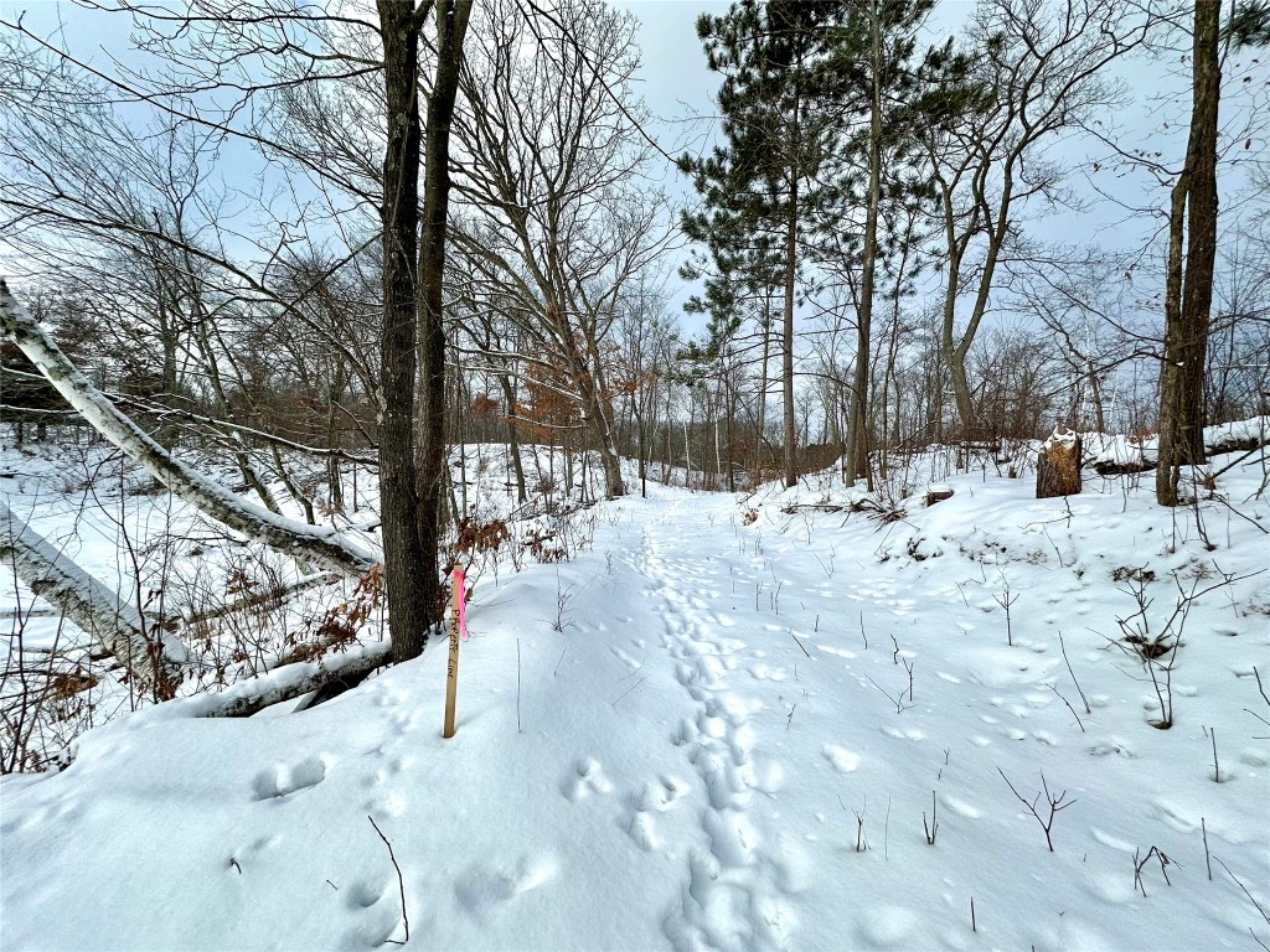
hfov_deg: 102.1
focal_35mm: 14
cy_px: 476
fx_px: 514
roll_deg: -3.4
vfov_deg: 85.7
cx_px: 635
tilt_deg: +1.3
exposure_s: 1/1916
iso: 40
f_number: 2.2
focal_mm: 2.22
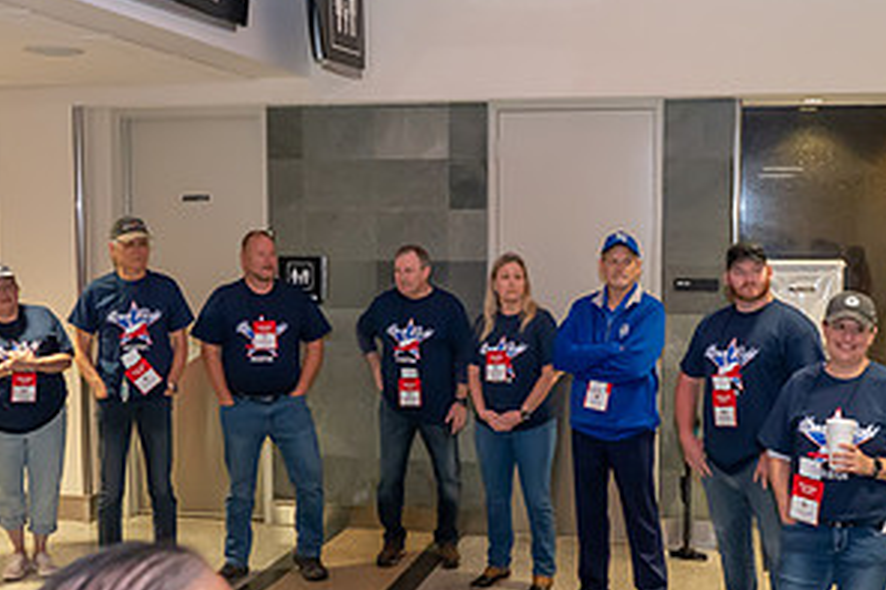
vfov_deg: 28.6
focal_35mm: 47
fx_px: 1156
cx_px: 530
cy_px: 317
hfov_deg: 41.7
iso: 8000
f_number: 5
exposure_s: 1/160
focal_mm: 24
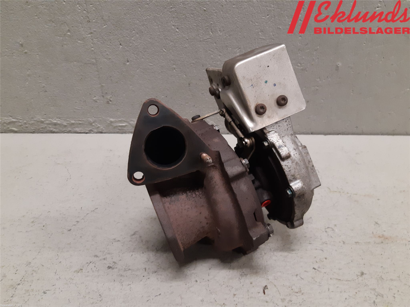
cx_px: 205
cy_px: 154
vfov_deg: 53.1
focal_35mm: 26
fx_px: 308
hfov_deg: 67.3
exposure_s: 1/50
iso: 160
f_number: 1.7
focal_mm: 3.93
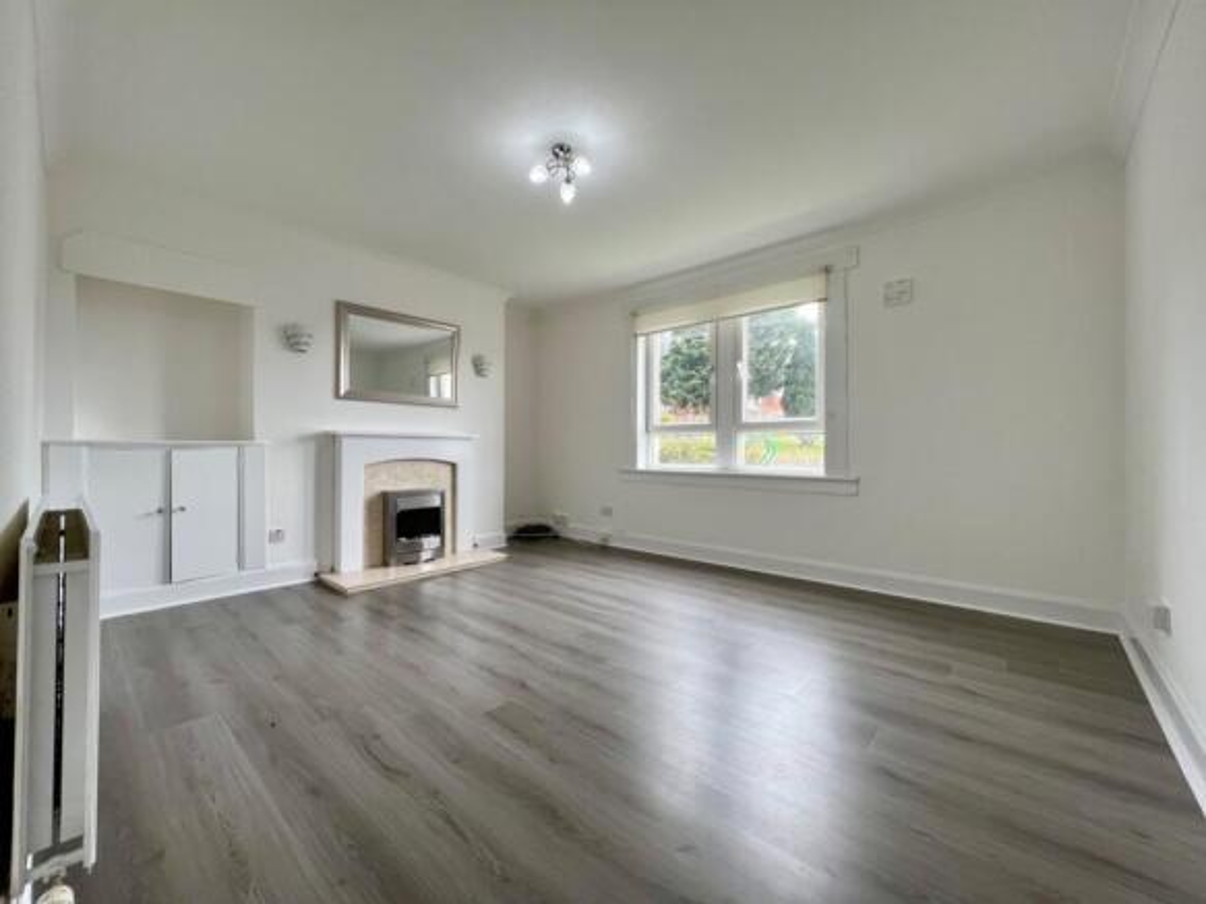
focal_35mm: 13
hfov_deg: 106.2
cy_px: 452
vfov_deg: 89.9
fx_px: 453
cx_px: 603
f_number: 1.8
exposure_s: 1/99
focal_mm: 1.57
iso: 50
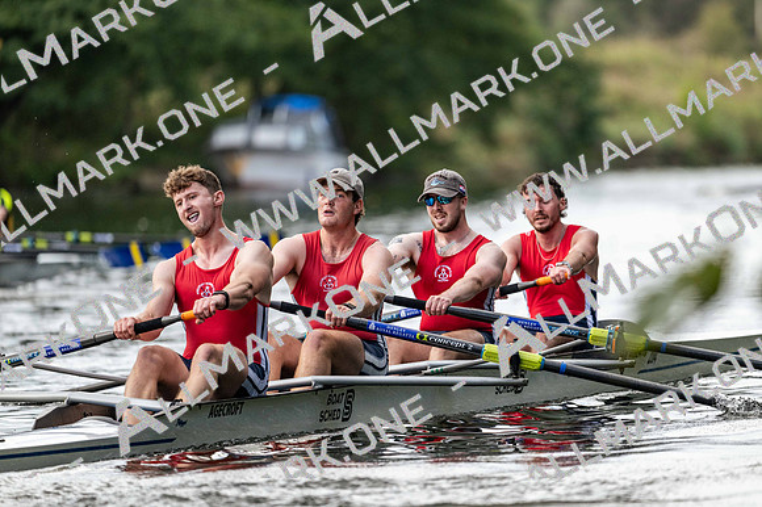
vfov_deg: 3.4
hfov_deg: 5.2
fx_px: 8463
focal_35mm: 400
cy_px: 254
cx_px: 381
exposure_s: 1/2500
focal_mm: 400
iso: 1000
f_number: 4.5
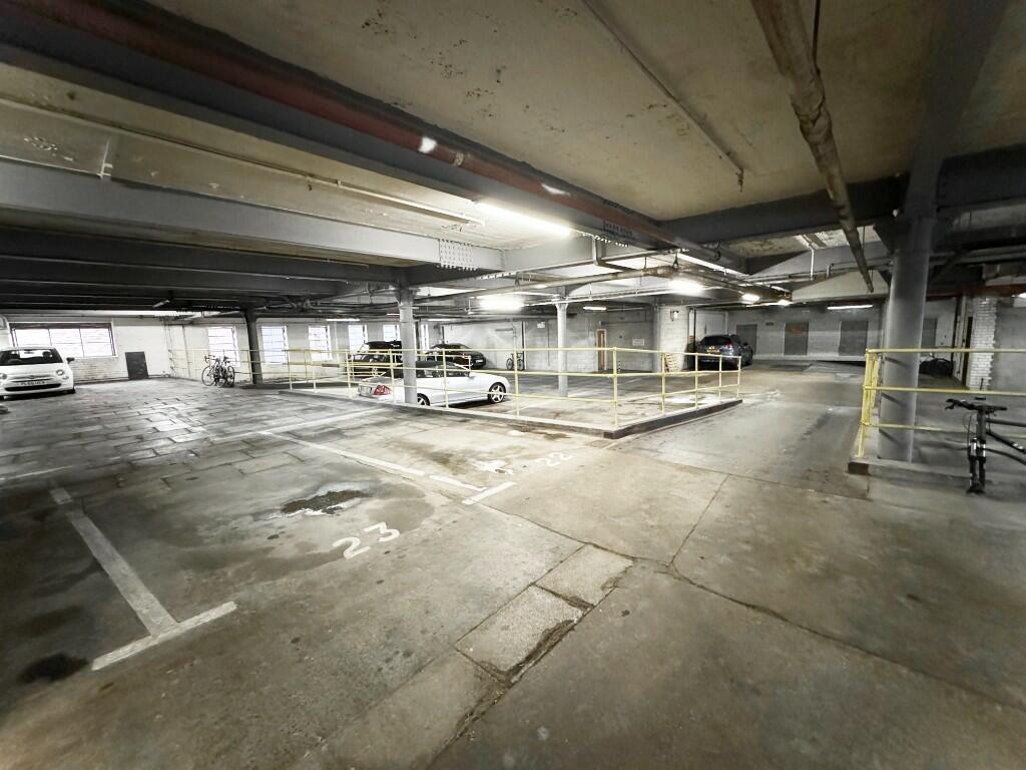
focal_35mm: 14
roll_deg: +1.7
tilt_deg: -7.0
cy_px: 385
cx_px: 513
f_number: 2.2
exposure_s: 1/33
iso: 1250
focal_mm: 2.22
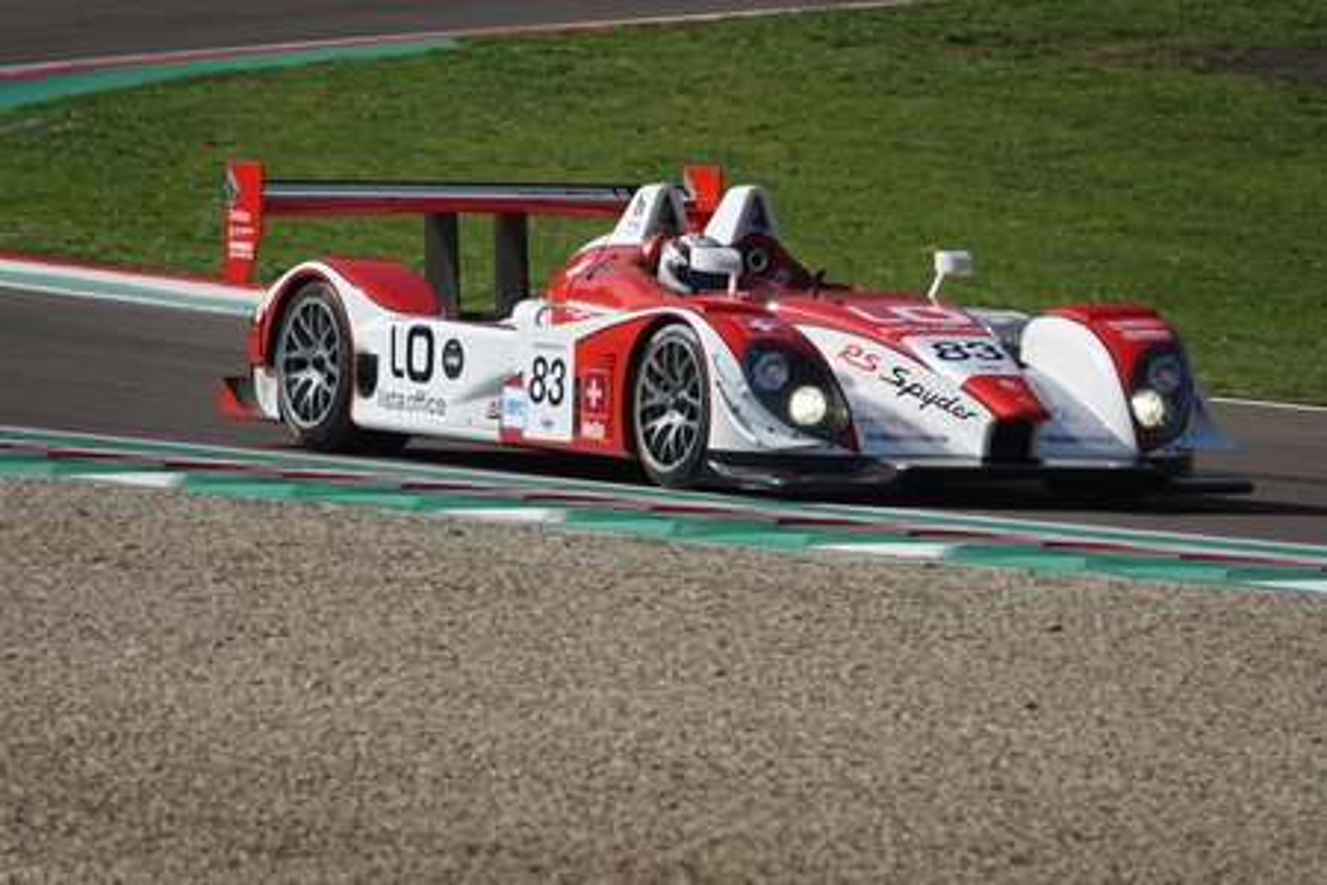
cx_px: 664
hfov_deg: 4.6
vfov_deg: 3.1
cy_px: 442
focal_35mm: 447
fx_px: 16476
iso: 100
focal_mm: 163.85
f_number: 5.6
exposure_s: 1/800
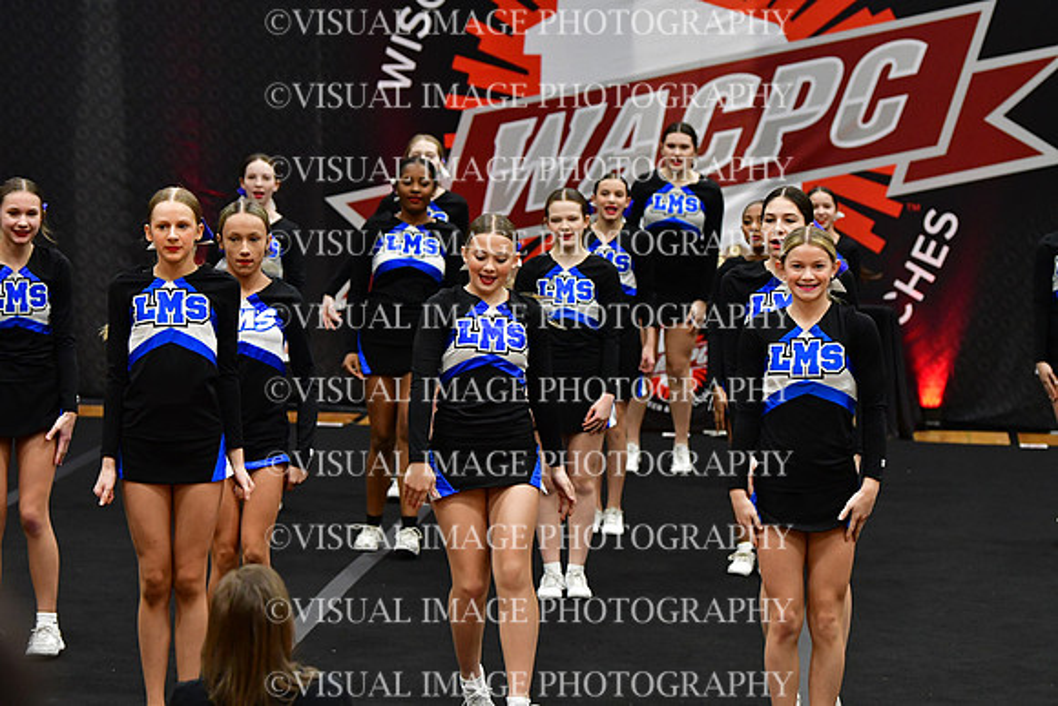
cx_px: 529
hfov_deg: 13.4
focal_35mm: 153
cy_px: 353
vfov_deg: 9.0
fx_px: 4497
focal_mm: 102
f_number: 3.5
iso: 4000
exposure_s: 1/500
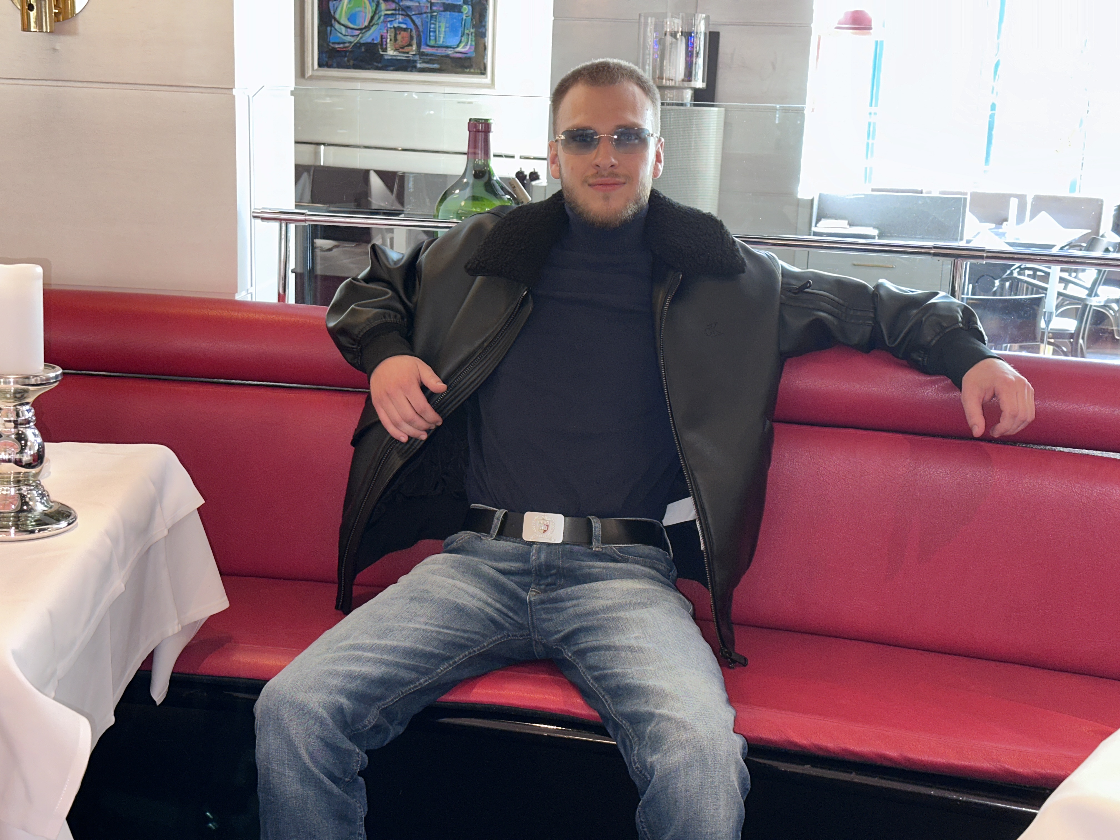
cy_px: 420
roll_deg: -2.5
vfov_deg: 30.3
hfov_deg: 39.7
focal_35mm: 48
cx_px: 560
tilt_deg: -10.2
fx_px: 1553
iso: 50
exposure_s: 1/16
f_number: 1.78
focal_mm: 6.86
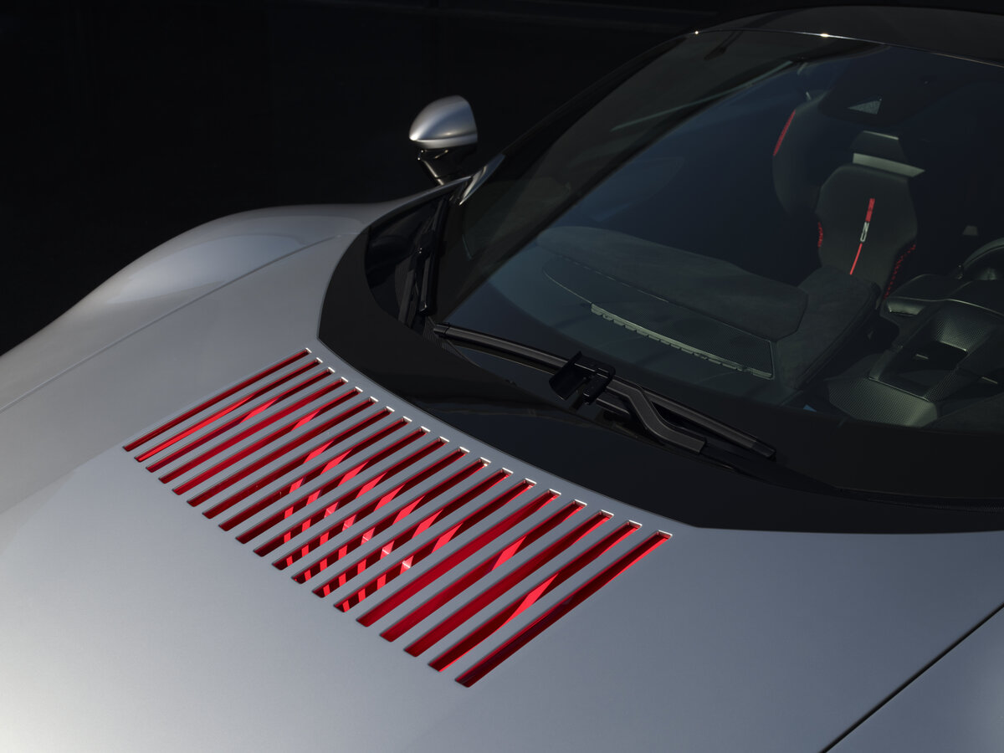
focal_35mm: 45
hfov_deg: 42.1
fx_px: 1305
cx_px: 502
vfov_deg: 32.2
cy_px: 376
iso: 400
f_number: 11
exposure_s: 1/640
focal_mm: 57.5
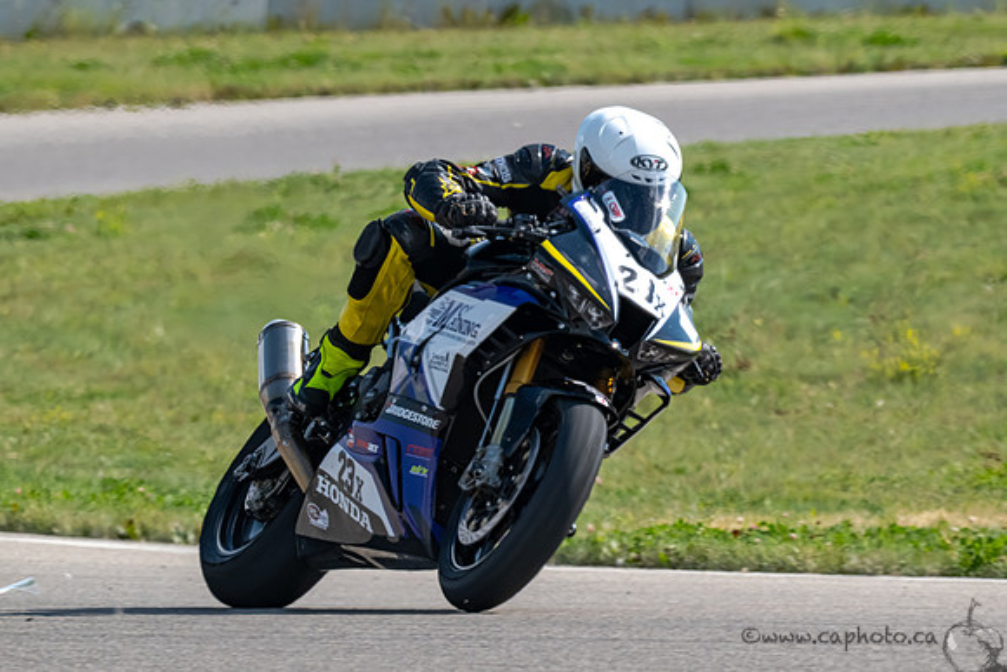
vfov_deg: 1.8
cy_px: 381
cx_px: 649
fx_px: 21625
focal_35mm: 773
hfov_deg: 2.7
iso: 1400
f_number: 16
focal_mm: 600
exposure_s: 1/1250
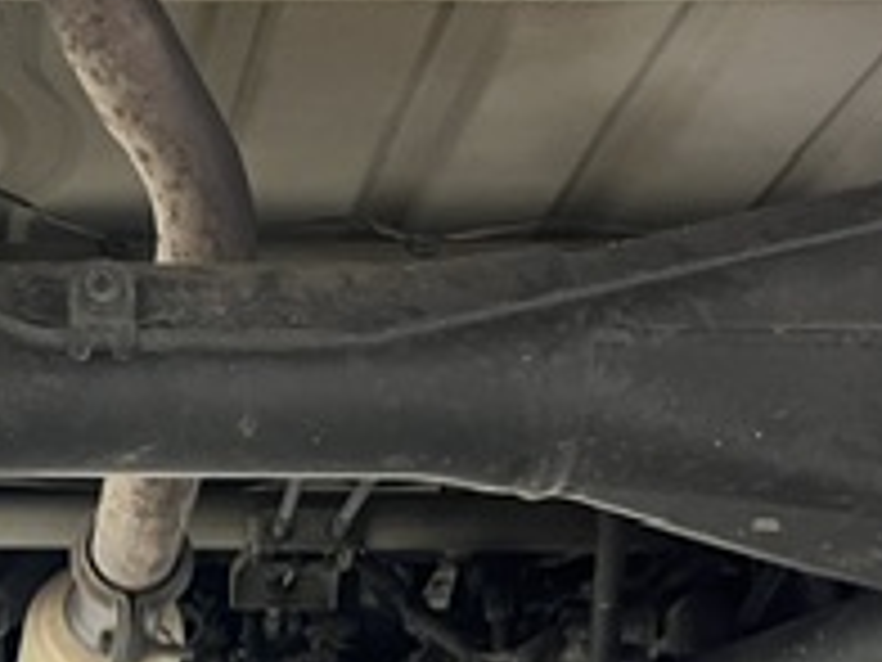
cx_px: -130
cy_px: 522
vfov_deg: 17.2
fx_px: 2166
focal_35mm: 85
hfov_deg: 21.6
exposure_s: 1/50
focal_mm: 5.1
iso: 250
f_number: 1.6
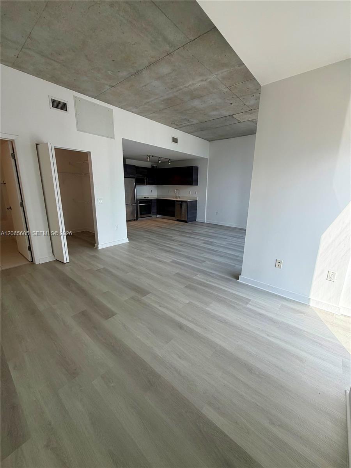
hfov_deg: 85.7
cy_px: 234
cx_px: 176
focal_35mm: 14
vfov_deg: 102.1
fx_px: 189
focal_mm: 2.22
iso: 50
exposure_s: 1/121
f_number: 2.2
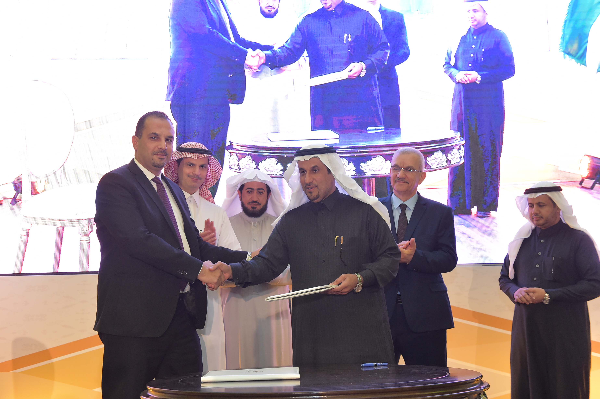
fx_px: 749
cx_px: 300
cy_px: 200
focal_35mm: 45
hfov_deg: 43.6
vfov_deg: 29.8
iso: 6400
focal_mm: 45
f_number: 6.3
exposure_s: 1/200
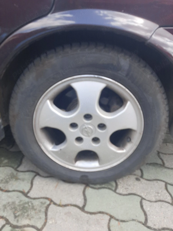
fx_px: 180
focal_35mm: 27
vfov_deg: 65.3
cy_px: 116
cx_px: 86
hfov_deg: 51.4
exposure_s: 1/333
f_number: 1.7
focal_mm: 3.93
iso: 40
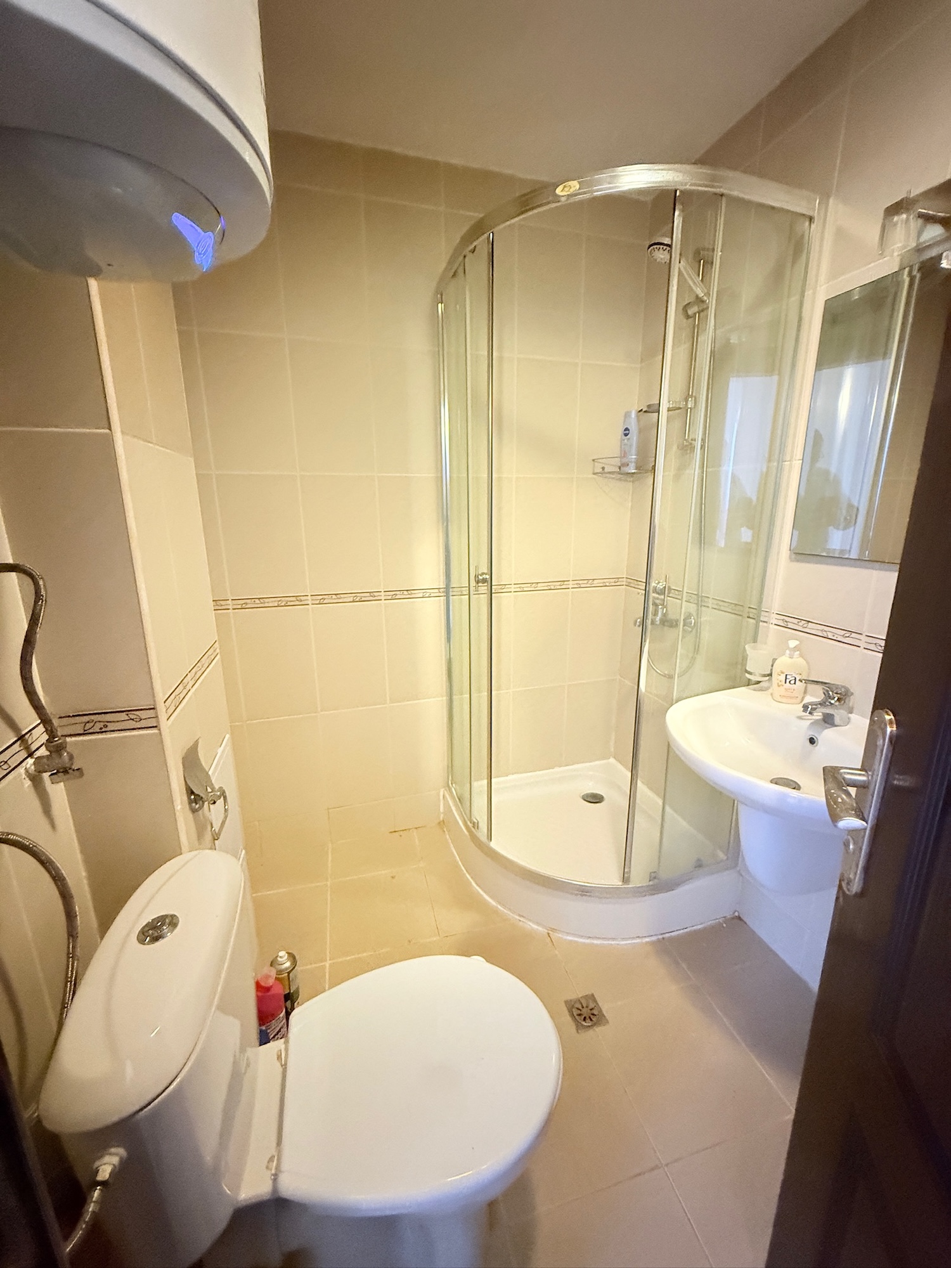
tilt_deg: -14.6
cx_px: 476
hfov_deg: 85.7
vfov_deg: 102.1
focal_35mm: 14
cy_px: 634
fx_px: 513
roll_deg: -0.3
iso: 1000
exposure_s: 1/33
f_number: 2.2
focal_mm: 2.22
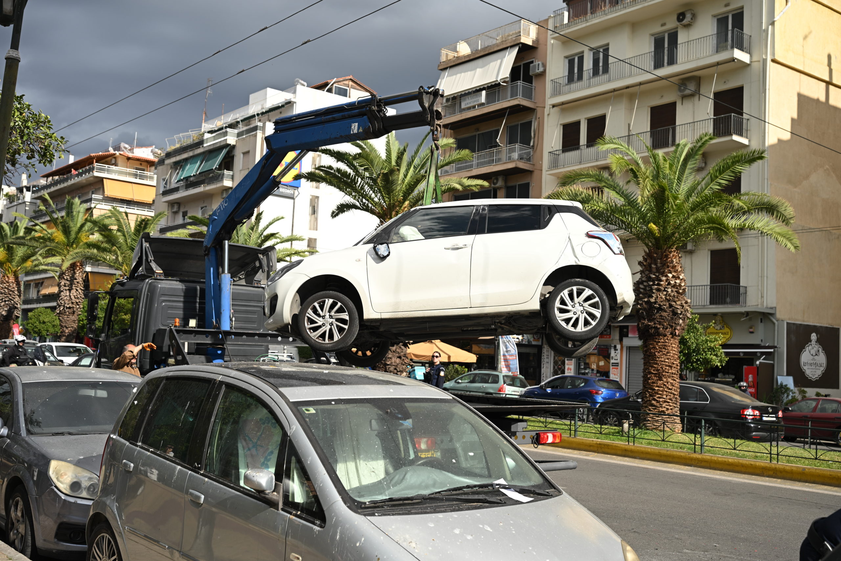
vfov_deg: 34.2
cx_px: 420
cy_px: 280
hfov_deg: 49.6
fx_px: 911
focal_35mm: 39
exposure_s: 1/800
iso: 100
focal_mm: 39
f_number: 4.5
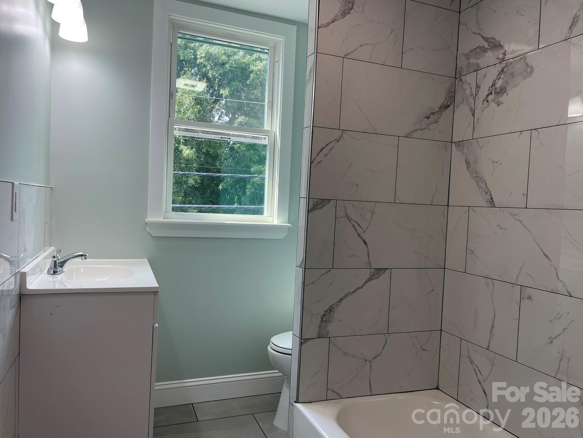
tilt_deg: -2.5
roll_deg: -2.2
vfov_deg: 53.1
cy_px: 219
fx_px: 438
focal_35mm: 26
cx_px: 292
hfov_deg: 67.3
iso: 32
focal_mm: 4.2
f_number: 1.6
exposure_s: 1/127
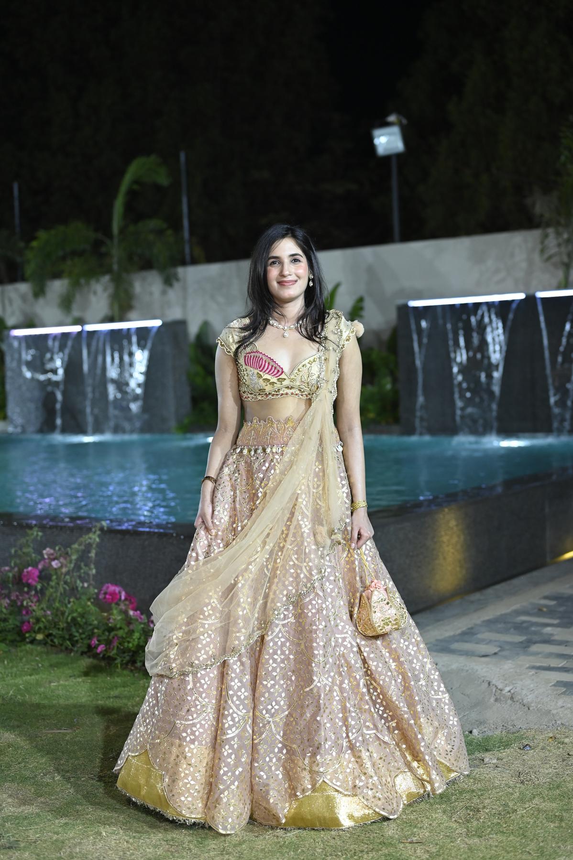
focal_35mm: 50
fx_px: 1195
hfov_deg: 27.0
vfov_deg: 39.6
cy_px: 430
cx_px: 286
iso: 1600
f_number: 2.5
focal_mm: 50
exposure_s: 1/200
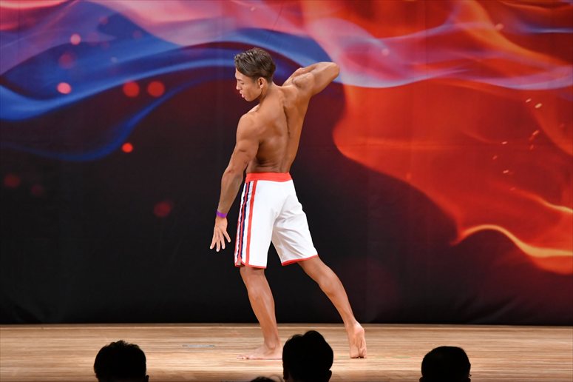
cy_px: 191
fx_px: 3818
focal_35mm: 240
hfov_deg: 8.6
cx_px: 286
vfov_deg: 5.7
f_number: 5.6
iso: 3200
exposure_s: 1/400
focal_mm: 160
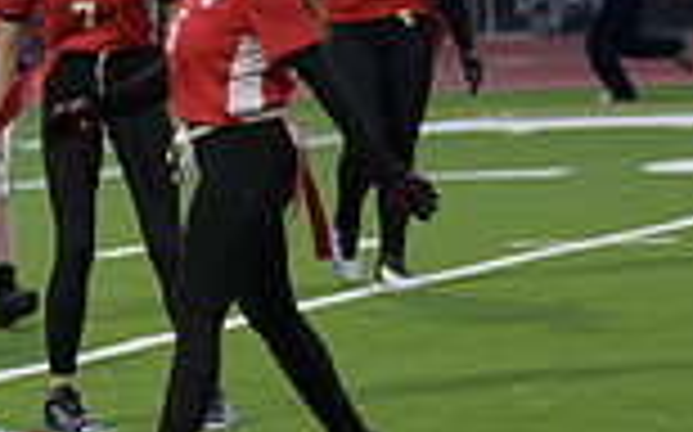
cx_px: -90
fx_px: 8681
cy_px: 232
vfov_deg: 2.9
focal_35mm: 460
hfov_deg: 4.6
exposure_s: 1/200
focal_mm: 120
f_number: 2.8
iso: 400
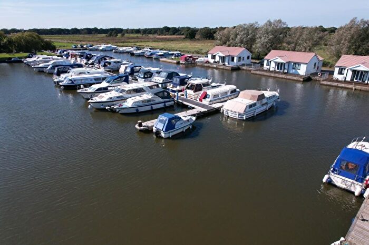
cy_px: 122
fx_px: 225
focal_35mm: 22
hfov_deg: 78.6
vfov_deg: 57.2
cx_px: 184
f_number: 2.8
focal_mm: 8.38
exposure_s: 1/100
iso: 100
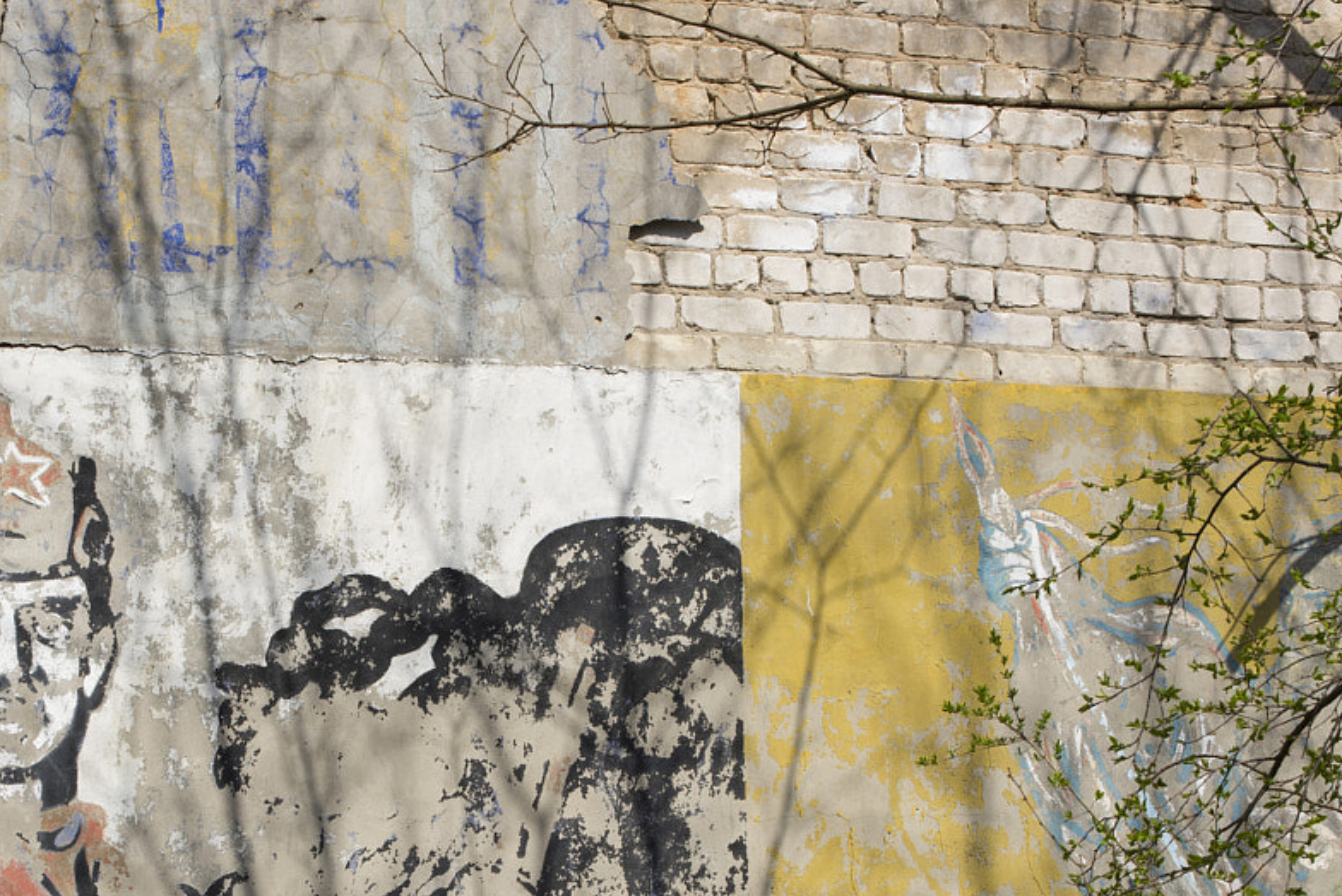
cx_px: 406
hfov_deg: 19.9
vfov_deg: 13.3
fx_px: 3805
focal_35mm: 102
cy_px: 828
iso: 100
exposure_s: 1/100
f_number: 16
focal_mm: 50
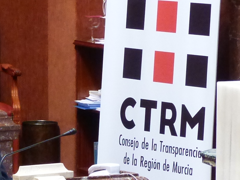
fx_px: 2067
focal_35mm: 298
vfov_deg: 5.0
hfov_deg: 6.6
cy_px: 190
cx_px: 32
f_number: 2.8
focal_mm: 15
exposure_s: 1/50
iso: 800
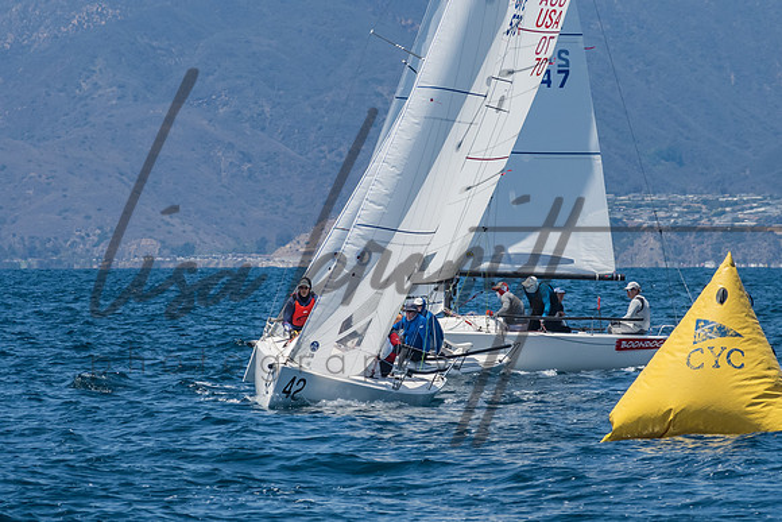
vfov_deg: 3.6
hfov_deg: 5.4
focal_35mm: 383
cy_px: 303
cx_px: 328
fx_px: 8328
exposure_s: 1/800
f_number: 14
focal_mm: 220
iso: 640
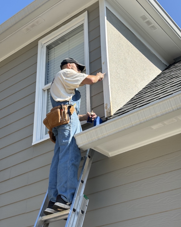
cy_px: 117
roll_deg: +0.8
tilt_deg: +30.1
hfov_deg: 27.6
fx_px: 368
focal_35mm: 55
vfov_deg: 34.1
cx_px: 90
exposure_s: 1/1845
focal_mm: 5.96
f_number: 1.6
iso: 40
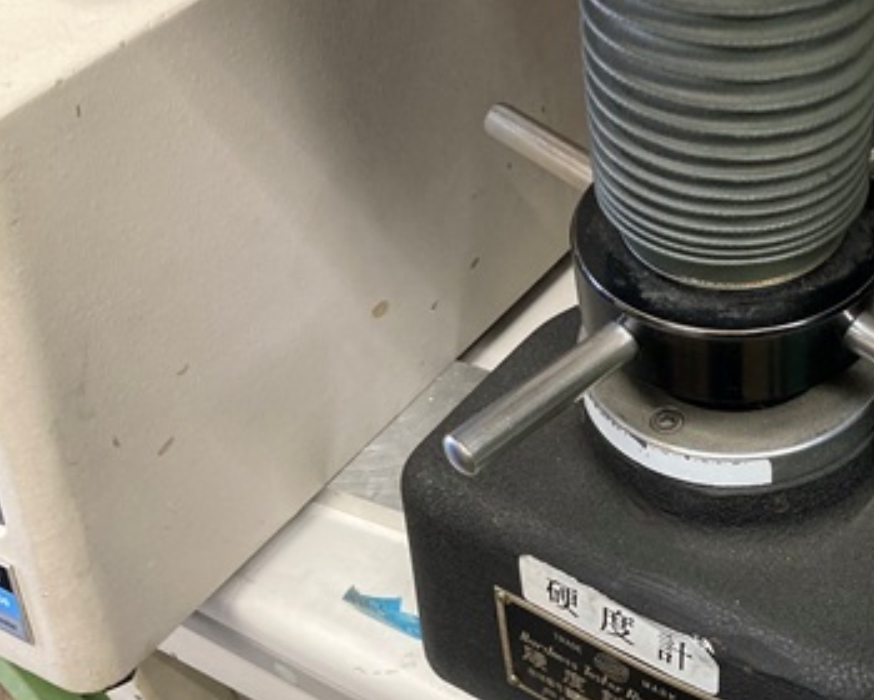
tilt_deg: -49.4
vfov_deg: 30.1
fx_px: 1293
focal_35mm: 50
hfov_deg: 35.2
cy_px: 460
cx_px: 784
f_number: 1.8
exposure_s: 1/60
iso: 200
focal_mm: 3.99
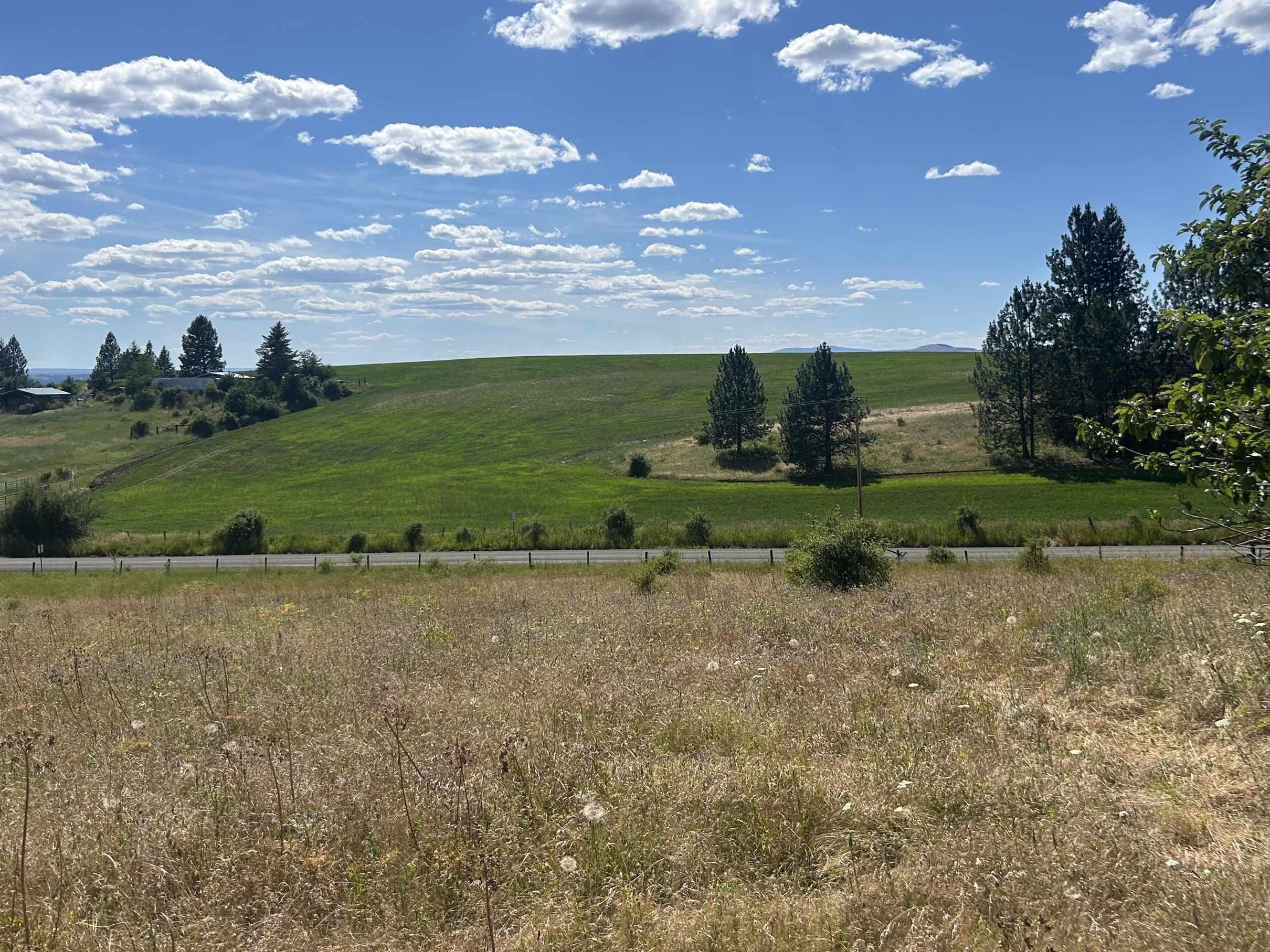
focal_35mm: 33
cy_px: 351
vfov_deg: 42.6
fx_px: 1211
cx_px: 583
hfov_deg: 55.3
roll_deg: +0.6
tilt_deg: -0.6
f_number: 1.5
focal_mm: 5.7
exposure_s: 1/9434
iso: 50
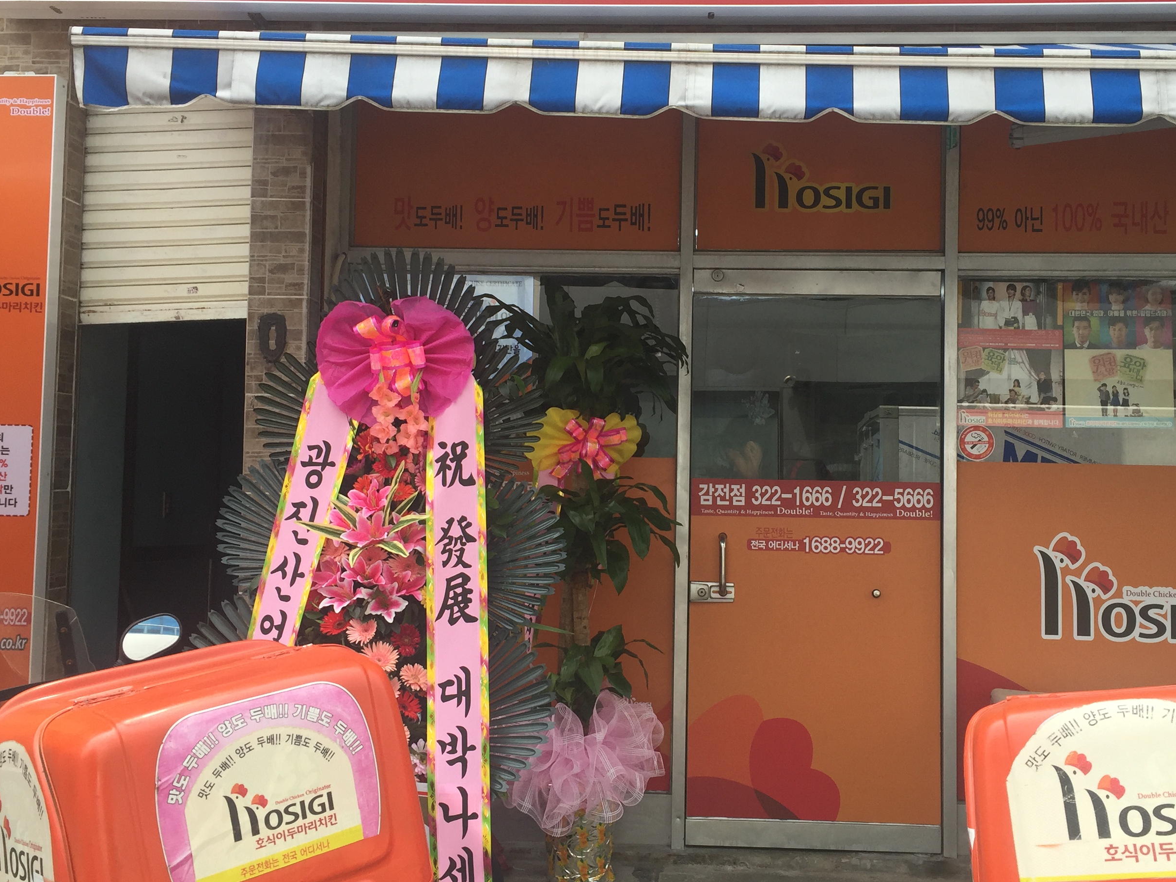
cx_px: 648
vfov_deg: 36.8
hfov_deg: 47.8
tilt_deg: +1.9
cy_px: 414
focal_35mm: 39
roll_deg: -2.7
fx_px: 1325
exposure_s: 1/659
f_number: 2.2
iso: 32
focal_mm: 4.15
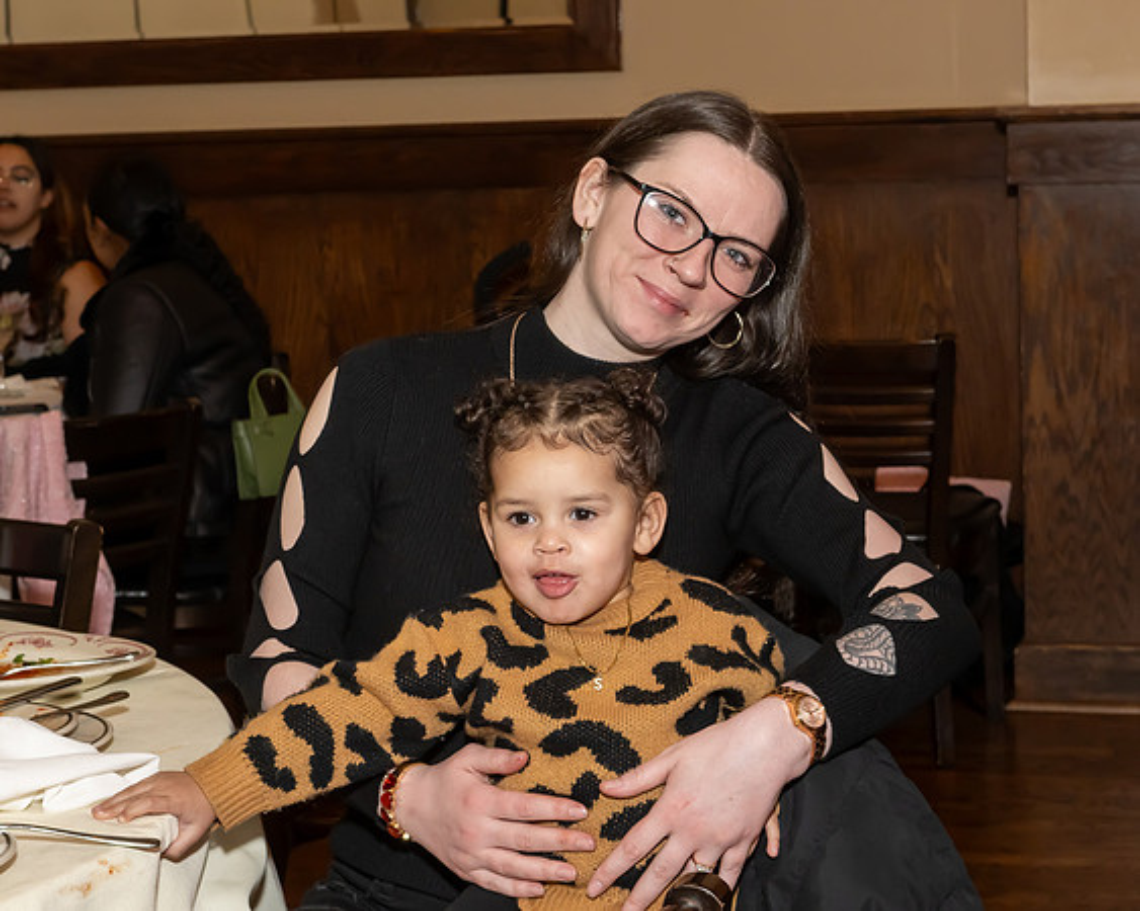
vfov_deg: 18.9
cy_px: 456
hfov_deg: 23.5
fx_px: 2736
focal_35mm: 81
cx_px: 606
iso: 640
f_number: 8
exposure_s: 1/250
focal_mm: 48
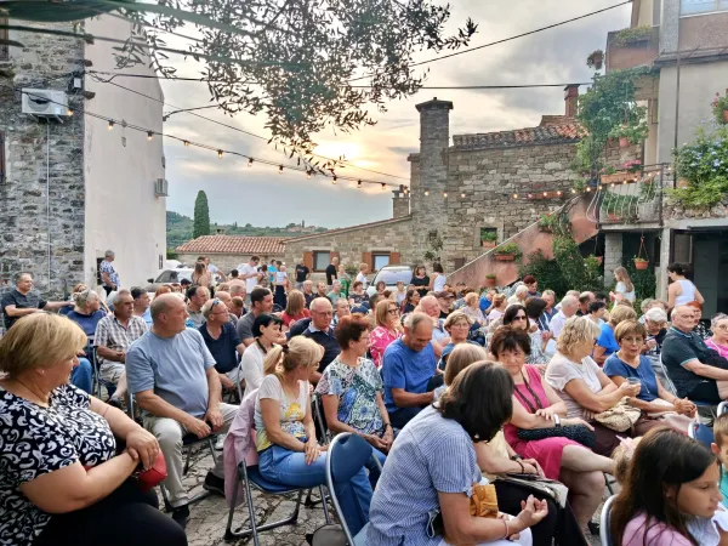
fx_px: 505
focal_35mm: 24
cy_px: 273
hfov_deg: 71.6
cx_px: 364
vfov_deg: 56.8
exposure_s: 1/100
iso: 167
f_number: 1.7
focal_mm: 5.24
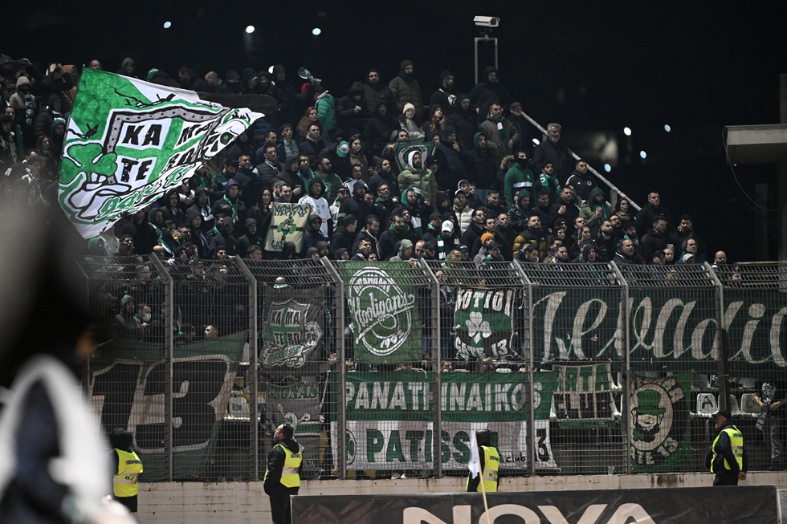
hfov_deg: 5.2
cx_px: 394
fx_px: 8742
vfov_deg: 3.4
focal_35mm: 400
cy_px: 262
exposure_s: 1/1000
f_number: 3.2
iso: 3200
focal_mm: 400
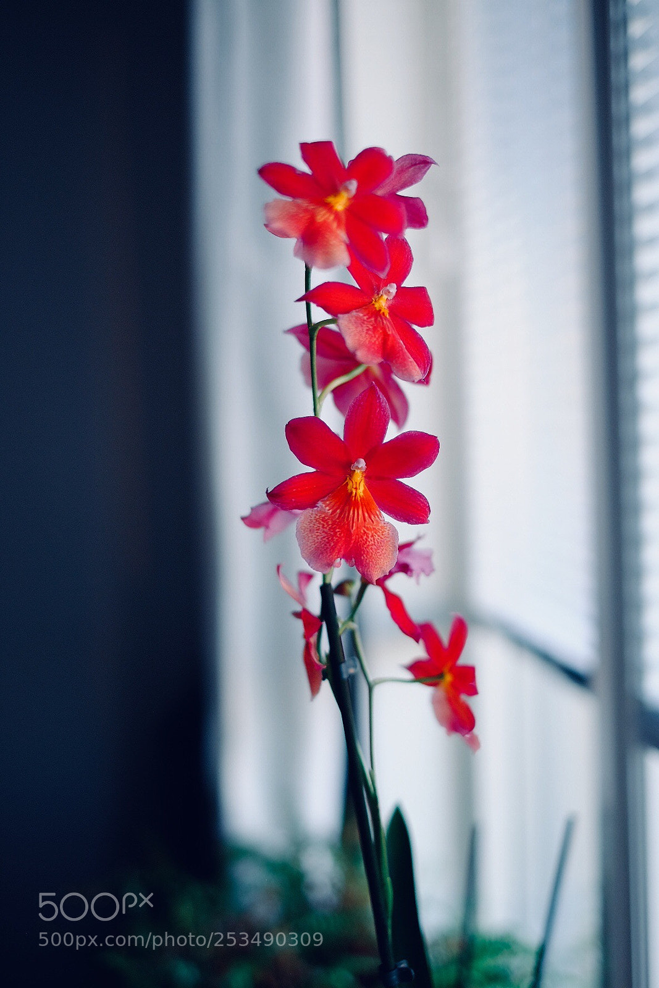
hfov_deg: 25.5
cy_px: 494
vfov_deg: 37.5
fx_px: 1455
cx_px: 330
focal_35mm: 53
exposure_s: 1/110
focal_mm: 35
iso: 400
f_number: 1.4
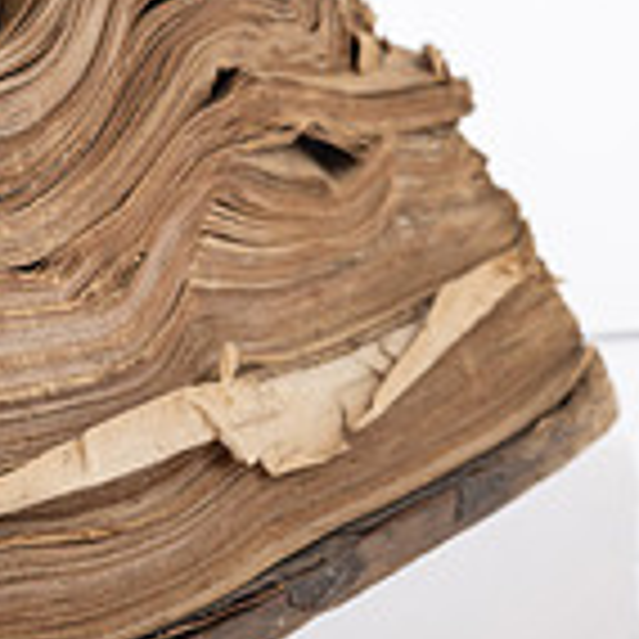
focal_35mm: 208
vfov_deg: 8.4
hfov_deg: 8.4
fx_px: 4344
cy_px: -20
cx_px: 328
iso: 100
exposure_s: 1/125
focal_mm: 60
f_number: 13
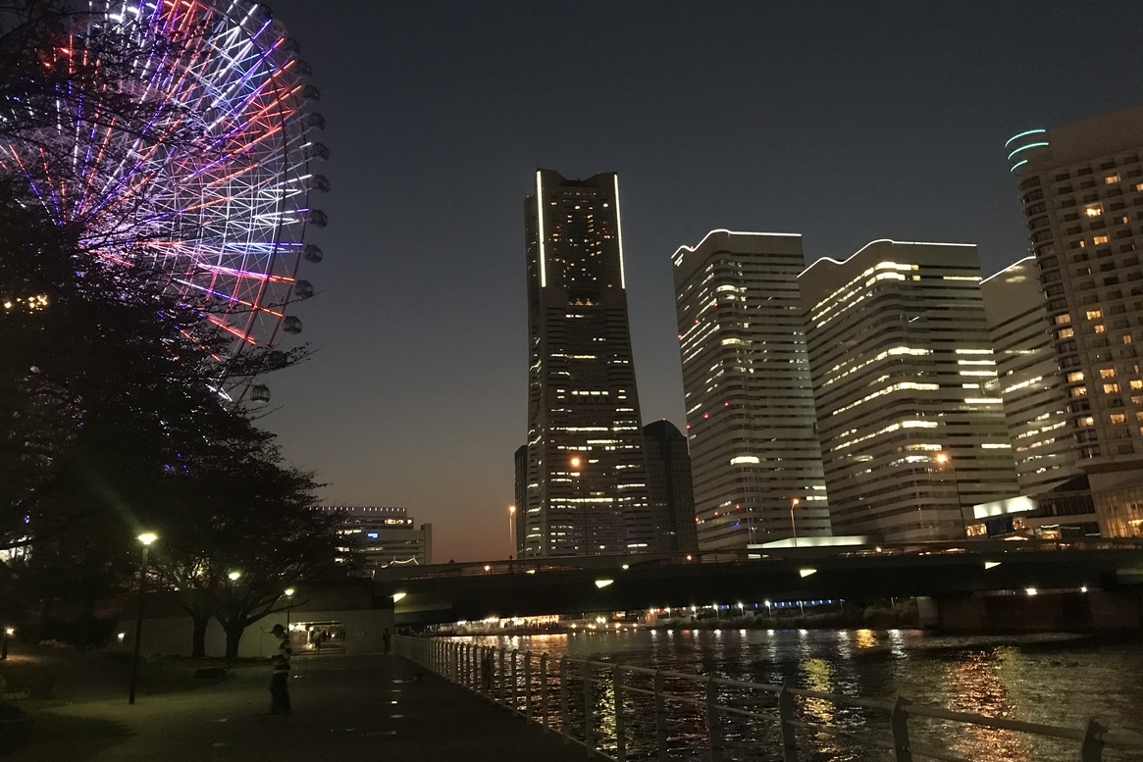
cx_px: 560
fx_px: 953
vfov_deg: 43.5
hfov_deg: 61.9
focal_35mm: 30
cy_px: 323
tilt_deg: +16.6
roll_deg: +3.6
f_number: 1.8
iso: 100
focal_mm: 3.99
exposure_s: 1/5
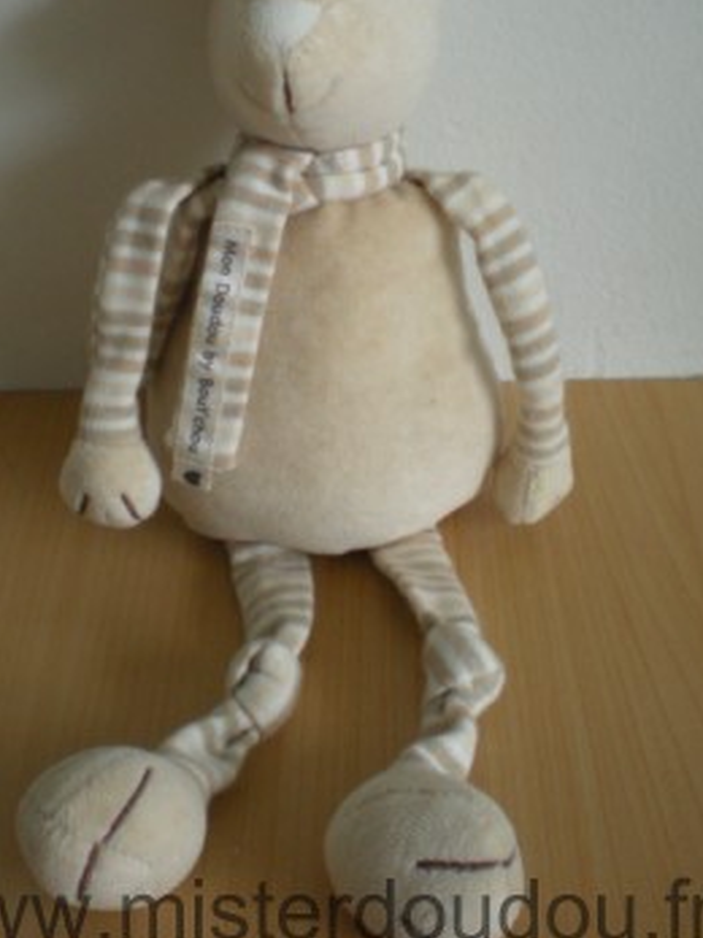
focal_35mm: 57
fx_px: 1544
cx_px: 308
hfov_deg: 25.6
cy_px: 262
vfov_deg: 33.3
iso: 200
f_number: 3.1
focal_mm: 6.3
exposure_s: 1/26.2
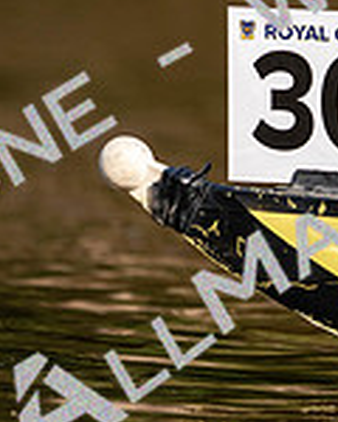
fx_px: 18181
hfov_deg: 1.1
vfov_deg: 1.3
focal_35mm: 1454
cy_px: 41
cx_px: 586
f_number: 4.5
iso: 560
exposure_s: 1/3200
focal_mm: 400
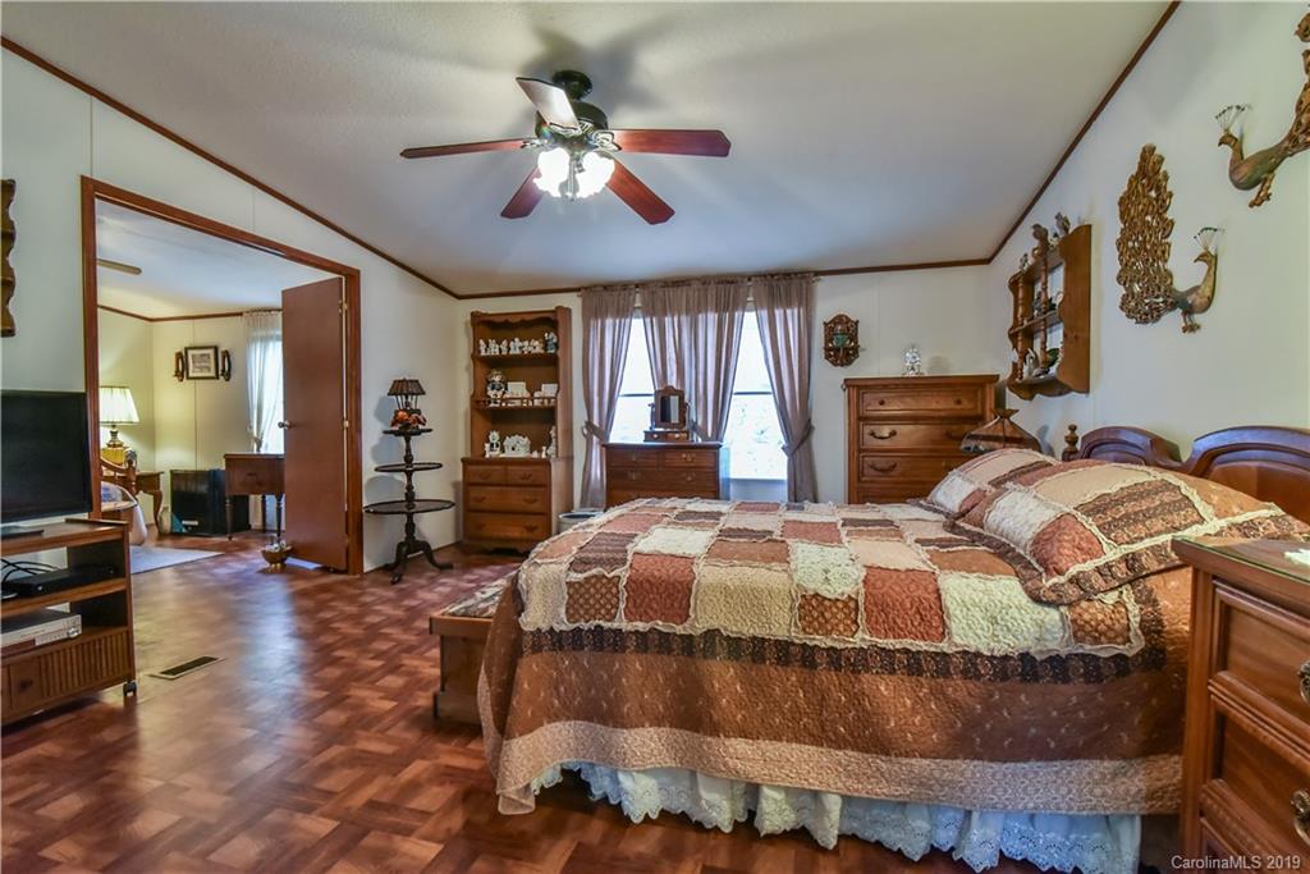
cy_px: 437
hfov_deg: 96.7
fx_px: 582
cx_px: 655
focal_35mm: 16
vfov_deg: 73.8
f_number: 8
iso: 4000
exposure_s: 1/60
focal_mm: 16
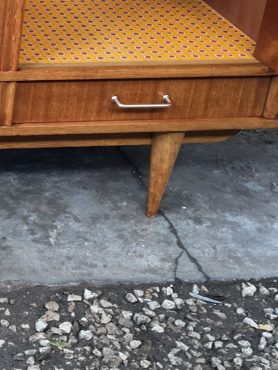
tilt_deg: -23.3
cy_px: 76
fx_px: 889
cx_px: -153
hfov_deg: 16.1
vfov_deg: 23.2
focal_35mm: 83
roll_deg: +0.1
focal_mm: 4.15
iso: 32
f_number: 2.2
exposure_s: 1/50
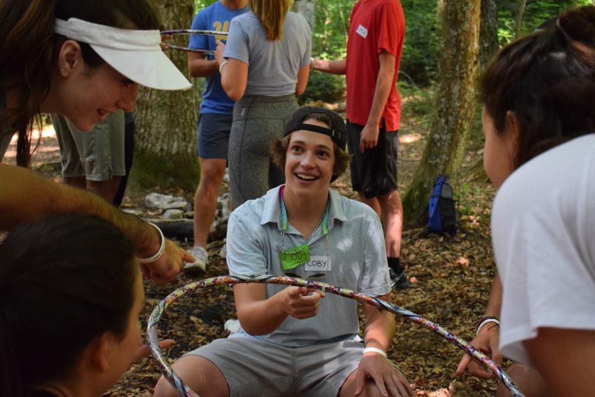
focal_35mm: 52
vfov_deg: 25.8
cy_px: 198
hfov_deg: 37.8
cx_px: 298
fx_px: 868
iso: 3200
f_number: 4.5
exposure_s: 1/320
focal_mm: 35
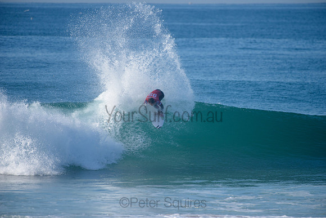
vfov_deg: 2.8
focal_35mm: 500
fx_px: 4529
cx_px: 163
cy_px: 109
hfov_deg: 4.1
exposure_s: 1/2000
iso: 280
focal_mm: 500
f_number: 5.6
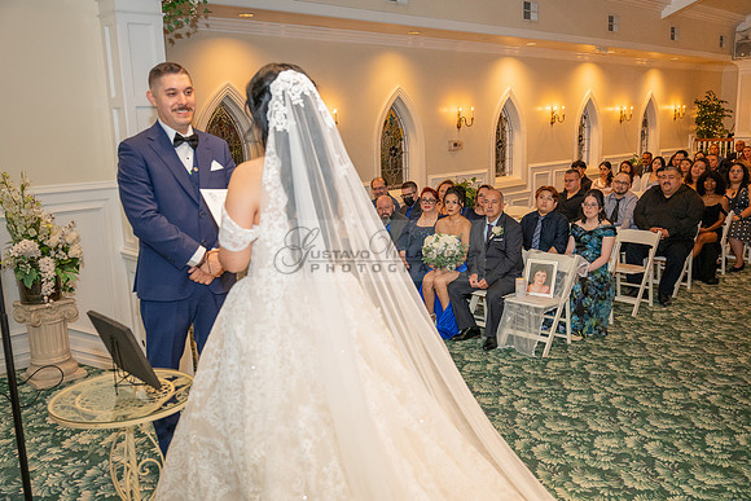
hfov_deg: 58.0
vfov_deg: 40.6
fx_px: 678
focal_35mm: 32
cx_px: 376
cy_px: 250
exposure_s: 1/200
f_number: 3.5
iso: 1600
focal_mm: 32.5
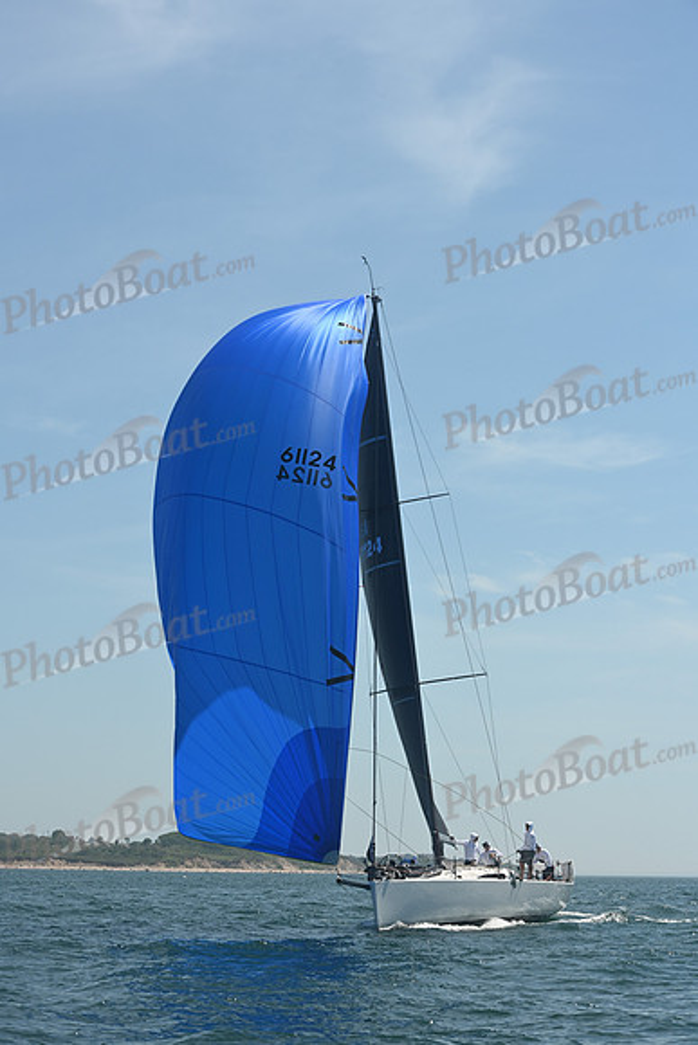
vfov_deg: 23.9
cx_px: 349
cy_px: 522
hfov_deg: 16.1
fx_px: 2470
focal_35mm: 85
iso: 320
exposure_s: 1/1000
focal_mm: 85
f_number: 9
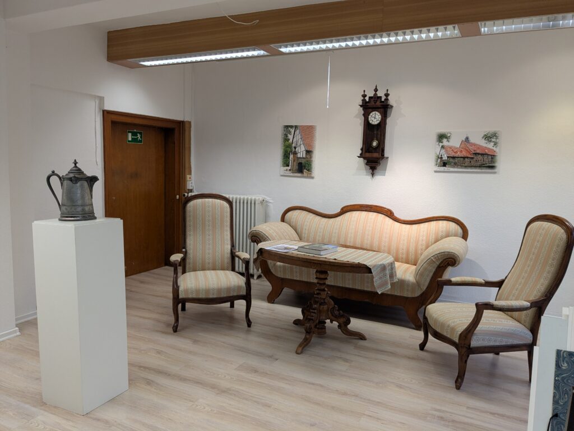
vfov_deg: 51.4
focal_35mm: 27
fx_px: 448
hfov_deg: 65.3
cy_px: 216
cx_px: 287
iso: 68
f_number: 1.73
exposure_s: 1/50
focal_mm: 4.38
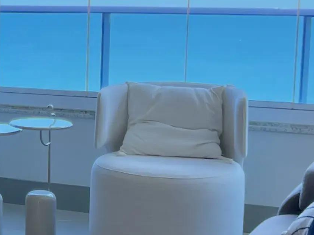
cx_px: -281
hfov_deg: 13.8
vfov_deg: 11.9
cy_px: 146
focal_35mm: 124
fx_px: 1125
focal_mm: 4.2
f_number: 1.6
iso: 32
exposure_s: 1/161
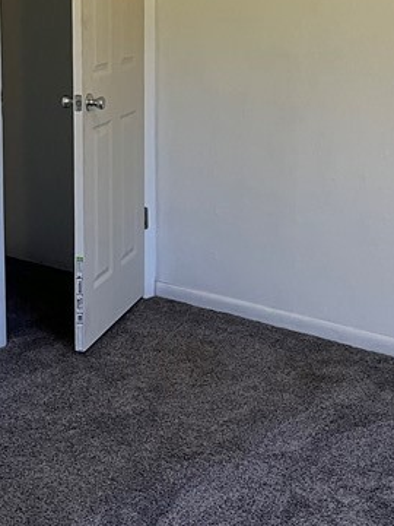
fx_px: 1123
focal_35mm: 74
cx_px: 182
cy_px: 143
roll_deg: +0.3
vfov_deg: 26.1
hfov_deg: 19.9
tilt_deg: -10.1
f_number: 1.6
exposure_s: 1/78
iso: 125
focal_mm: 5.1
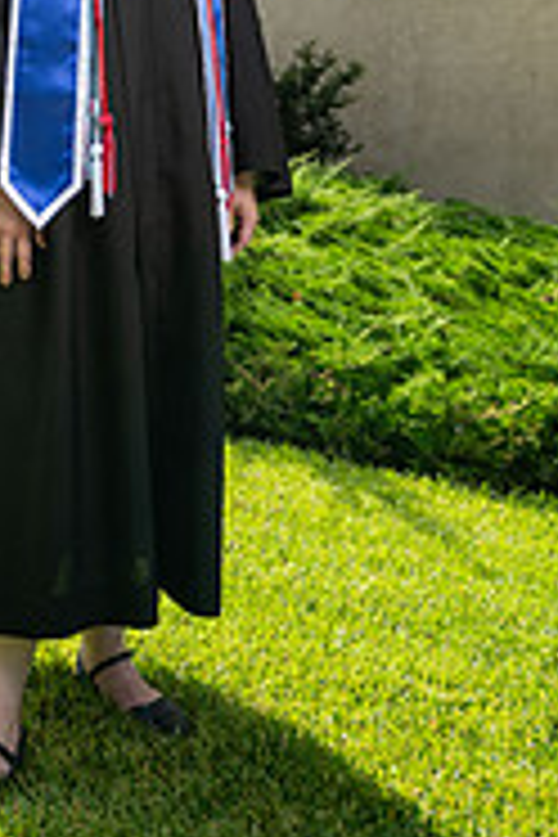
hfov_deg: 21.2
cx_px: 86
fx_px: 1465
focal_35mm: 63
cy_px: -32
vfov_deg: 29.4
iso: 100
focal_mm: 26
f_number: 2.8
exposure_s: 1/1600
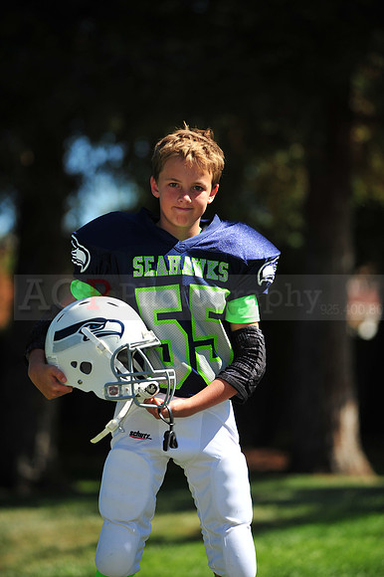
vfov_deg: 10.3
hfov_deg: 6.9
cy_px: 288
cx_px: 192
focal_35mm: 200
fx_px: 3204
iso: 400
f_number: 4.5
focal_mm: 200
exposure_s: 1/3200
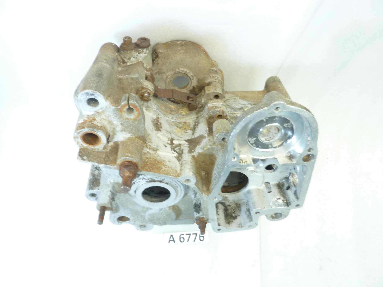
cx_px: 192
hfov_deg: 69.4
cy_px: 144
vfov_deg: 54.9
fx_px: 277
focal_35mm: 25
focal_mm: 4.1
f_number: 3.3
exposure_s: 1/13
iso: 80
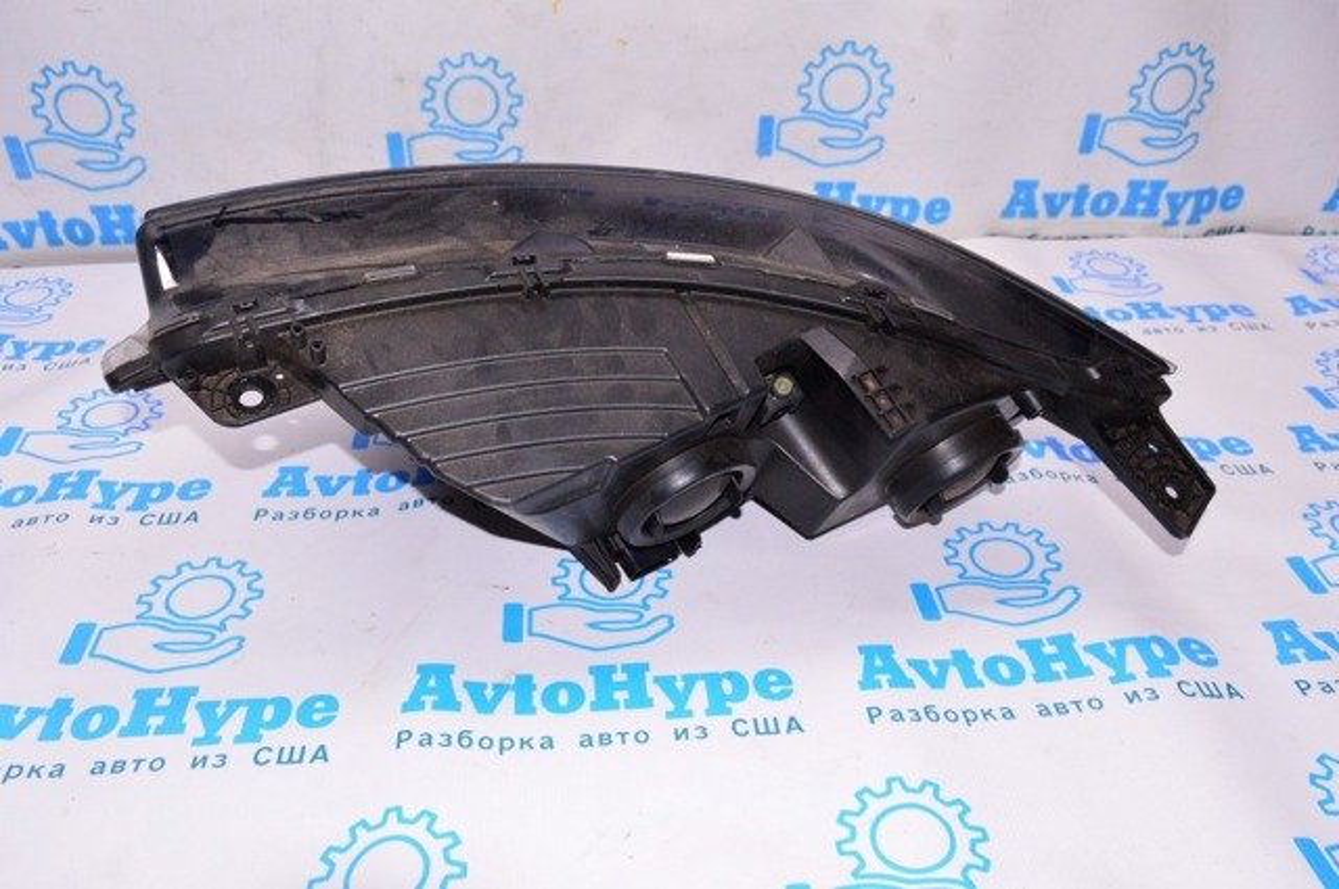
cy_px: 444
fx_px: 1170
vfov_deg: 41.6
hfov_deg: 59.6
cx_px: 670
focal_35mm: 32
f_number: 8
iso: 1600
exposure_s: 1/125
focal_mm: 21
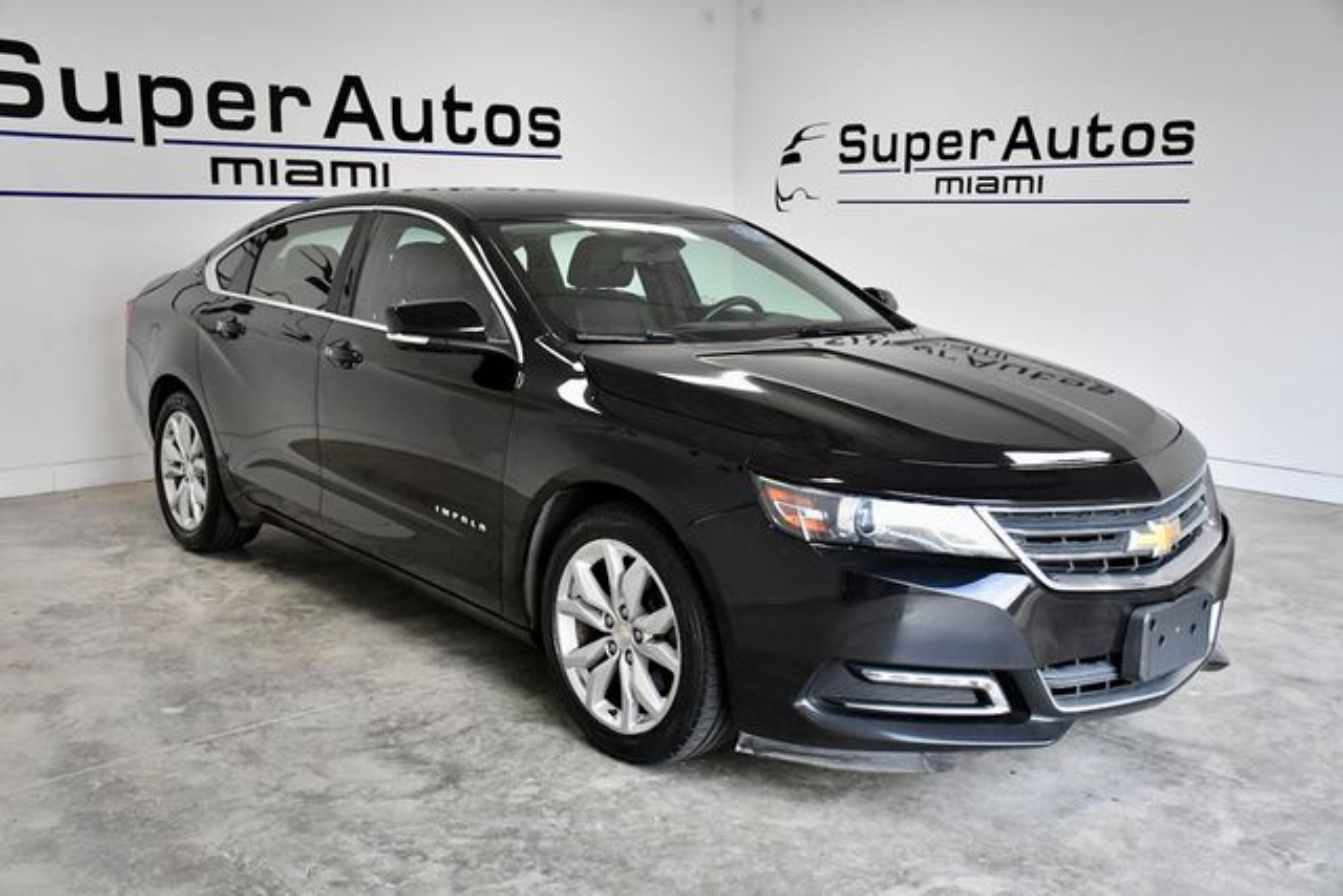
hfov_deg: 55.8
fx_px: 1269
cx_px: 672
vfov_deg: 38.9
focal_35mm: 34
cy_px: 448
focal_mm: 23
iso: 2500
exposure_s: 1/1250
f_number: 4
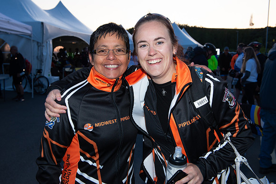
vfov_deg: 35.1
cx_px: 138
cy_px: 92
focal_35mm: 38
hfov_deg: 50.7
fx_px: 291
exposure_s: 1/80
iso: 640
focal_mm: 38
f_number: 8
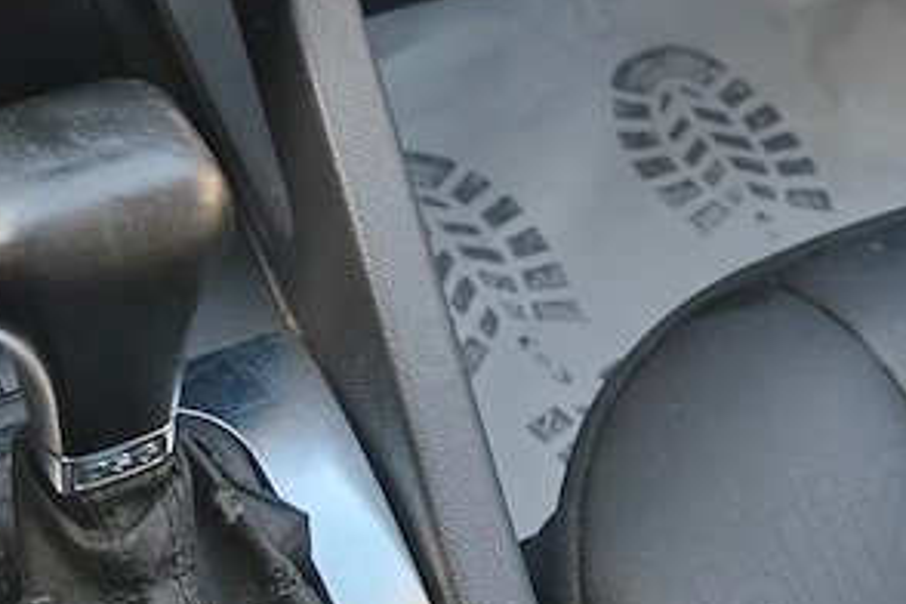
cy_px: -191
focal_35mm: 92
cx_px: 505
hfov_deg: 22.1
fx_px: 2315
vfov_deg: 14.2
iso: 80
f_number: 1.6
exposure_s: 1/100
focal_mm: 5.4
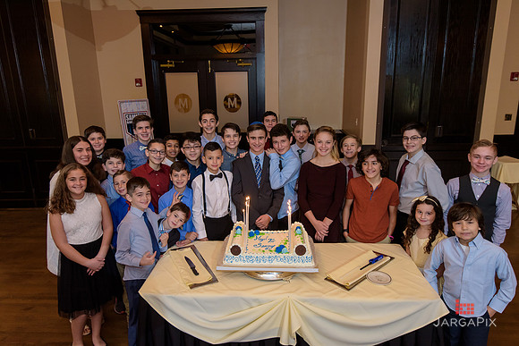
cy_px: 173
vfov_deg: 51.3
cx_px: 260
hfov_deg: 71.5
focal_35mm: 25
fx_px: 360
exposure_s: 1/125
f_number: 4
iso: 1600
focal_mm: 25
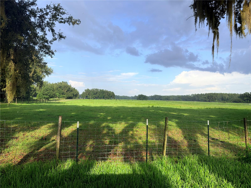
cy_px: 94
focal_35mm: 24
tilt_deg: +1.1
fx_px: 174
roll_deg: -1.0
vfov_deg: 56.8
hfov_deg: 71.6
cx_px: 126
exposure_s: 1/1368
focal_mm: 6.76
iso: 64
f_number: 1.78
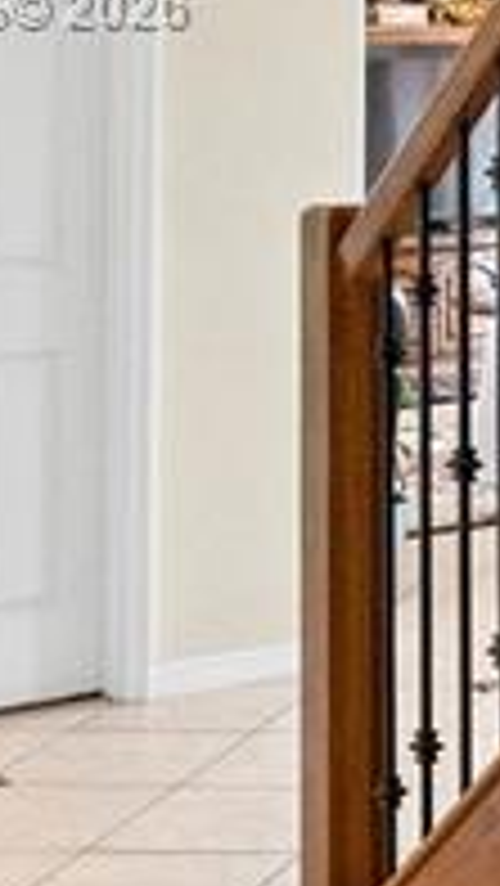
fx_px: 2401
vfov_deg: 20.3
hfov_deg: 10.1
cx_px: 1266
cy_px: 9
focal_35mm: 102
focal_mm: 16
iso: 1000
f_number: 4.5
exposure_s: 1/20
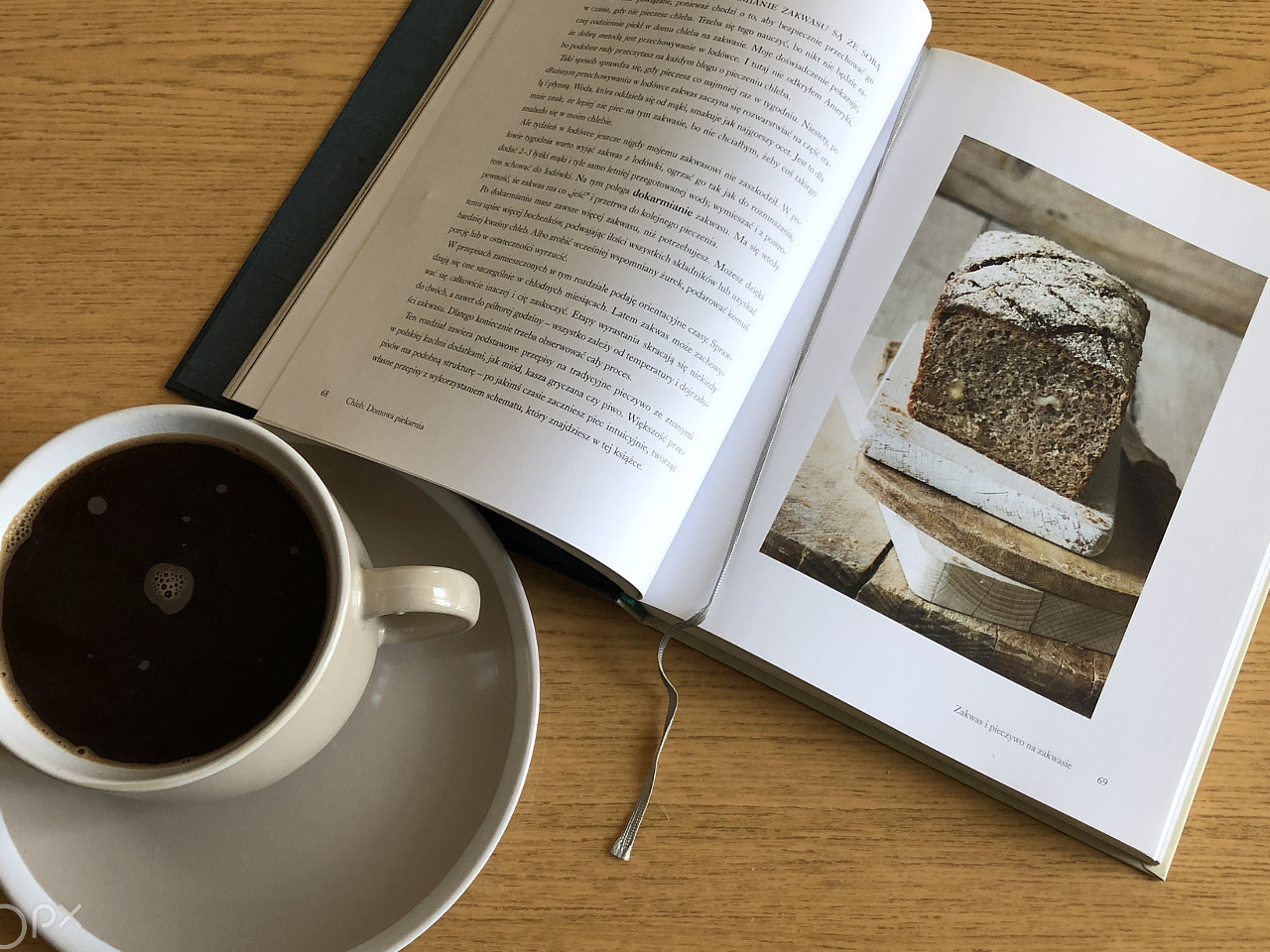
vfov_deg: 40.7
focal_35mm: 35
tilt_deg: -73.9
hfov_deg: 52.6
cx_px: 629
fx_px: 1284
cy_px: 462
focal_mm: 3.99
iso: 40
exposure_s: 1/20
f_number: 1.8
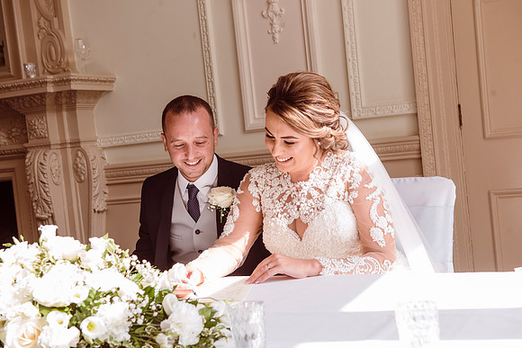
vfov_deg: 27.0
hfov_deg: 39.6
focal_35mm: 50
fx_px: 725
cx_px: 261
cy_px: 174
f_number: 5.6
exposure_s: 1/200
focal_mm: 50
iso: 500
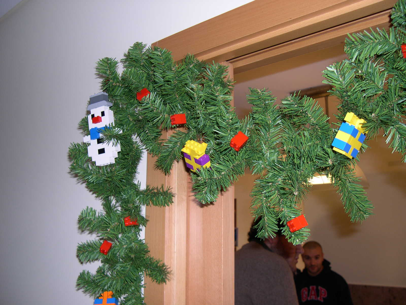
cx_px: 203
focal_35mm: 38
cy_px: 152
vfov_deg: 37.7
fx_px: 446
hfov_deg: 49.0
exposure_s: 1/60
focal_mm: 8
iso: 100
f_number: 2.8
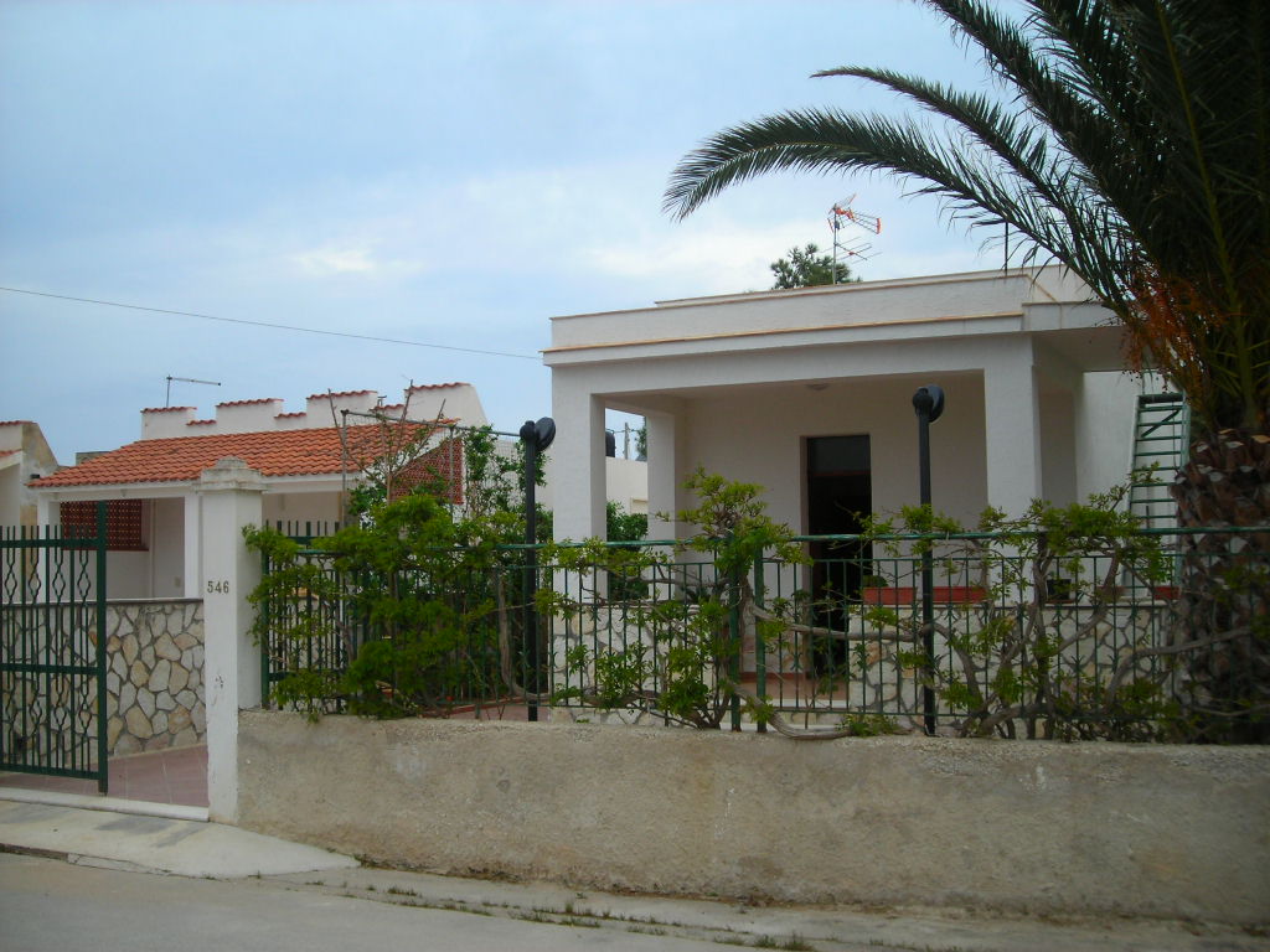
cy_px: 476
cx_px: 635
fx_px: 1394
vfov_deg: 37.7
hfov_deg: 49.0
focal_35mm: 38
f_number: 3.2
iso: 50
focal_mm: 6.3
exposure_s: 1/350
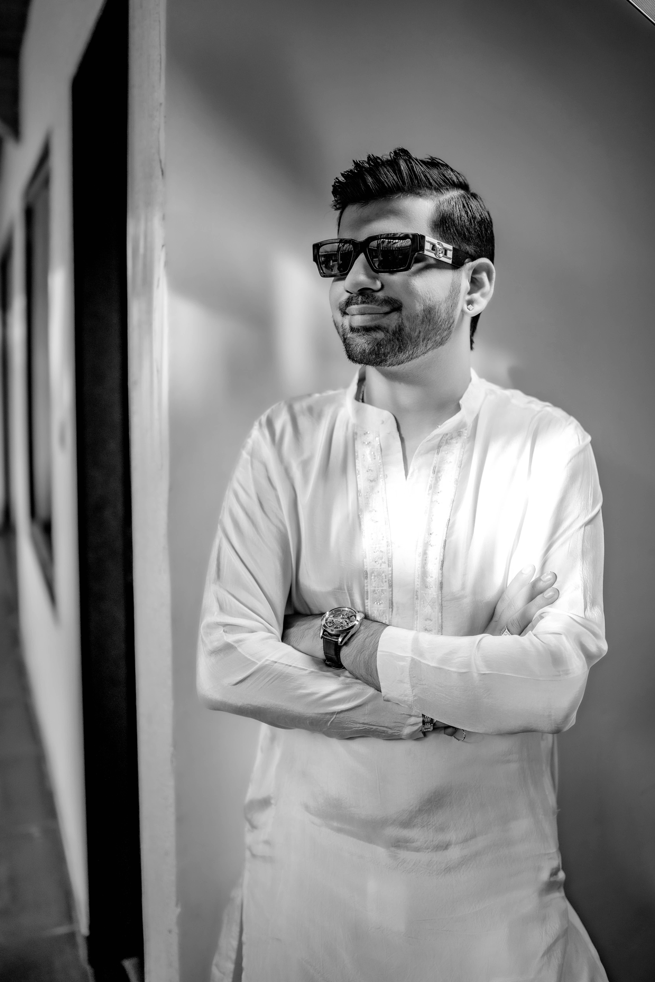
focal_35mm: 35
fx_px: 955
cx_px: 328
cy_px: 491
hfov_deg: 37.9
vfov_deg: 54.4
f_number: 1.4
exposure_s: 1/1000
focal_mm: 35
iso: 320
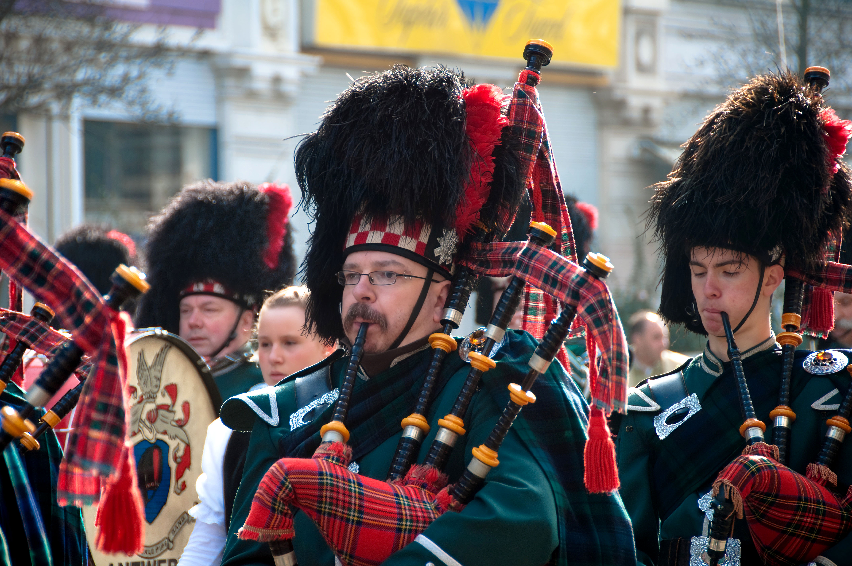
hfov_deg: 10.2
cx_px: 426
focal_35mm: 202
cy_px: 283
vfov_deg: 6.8
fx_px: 4787
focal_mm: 135
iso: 160
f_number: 5.6
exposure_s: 1/125
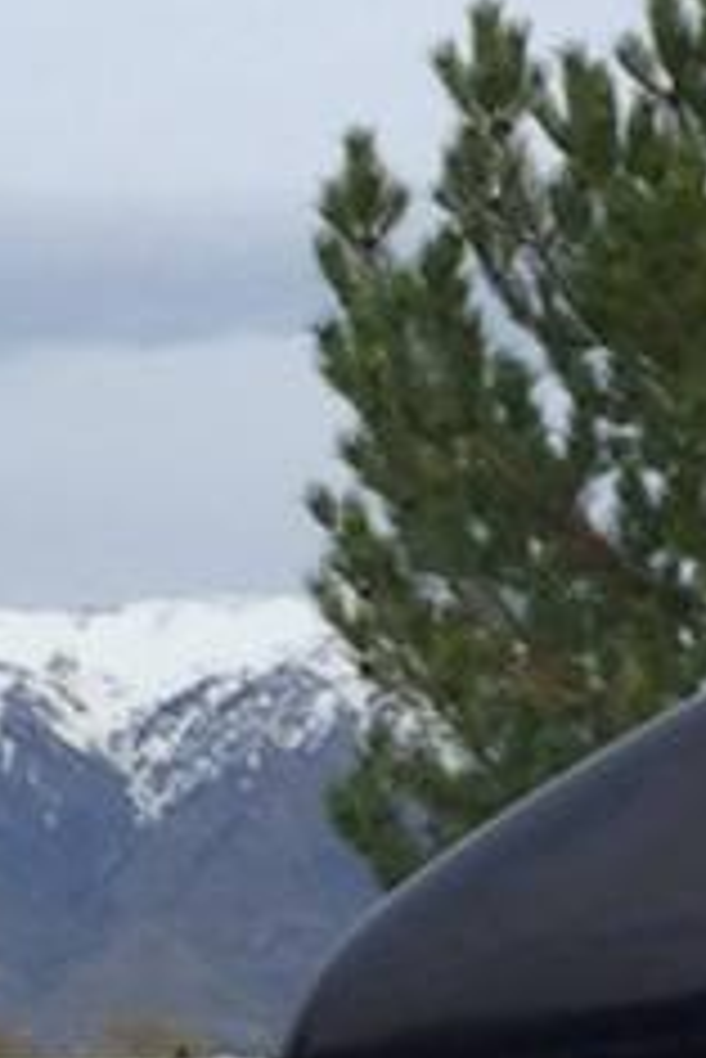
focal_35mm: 164
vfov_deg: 12.4
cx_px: 823
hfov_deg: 8.3
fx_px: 4817
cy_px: 963
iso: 32
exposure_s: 1/60
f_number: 2.2
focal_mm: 4.15
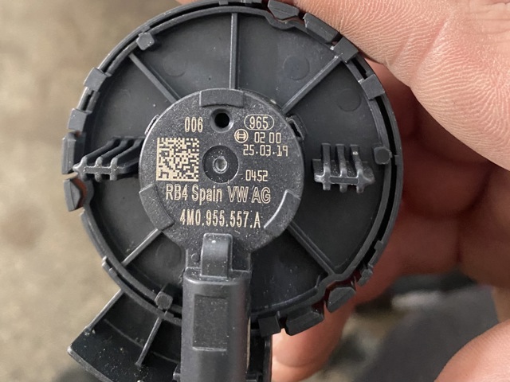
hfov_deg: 69.4
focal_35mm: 25
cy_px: 191
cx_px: 255
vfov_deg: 54.9
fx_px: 368
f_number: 1.8
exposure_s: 1/40
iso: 500
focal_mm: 4.25
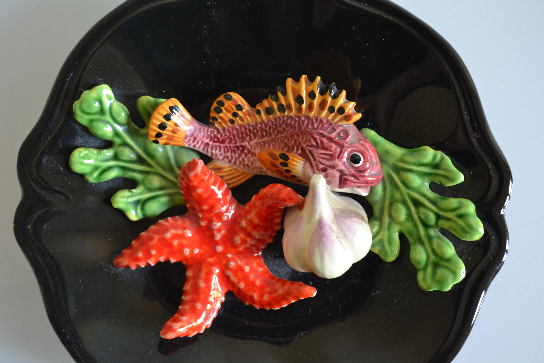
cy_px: 182
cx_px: 272
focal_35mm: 52
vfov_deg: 25.8
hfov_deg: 37.9
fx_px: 793
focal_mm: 35
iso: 800
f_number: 5
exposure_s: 1/15
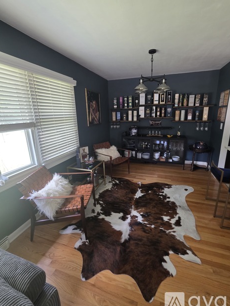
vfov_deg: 102.0
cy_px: 147
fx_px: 124
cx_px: 121
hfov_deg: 85.6
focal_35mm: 14
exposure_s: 1/60
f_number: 1.9
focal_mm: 2.2
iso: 160
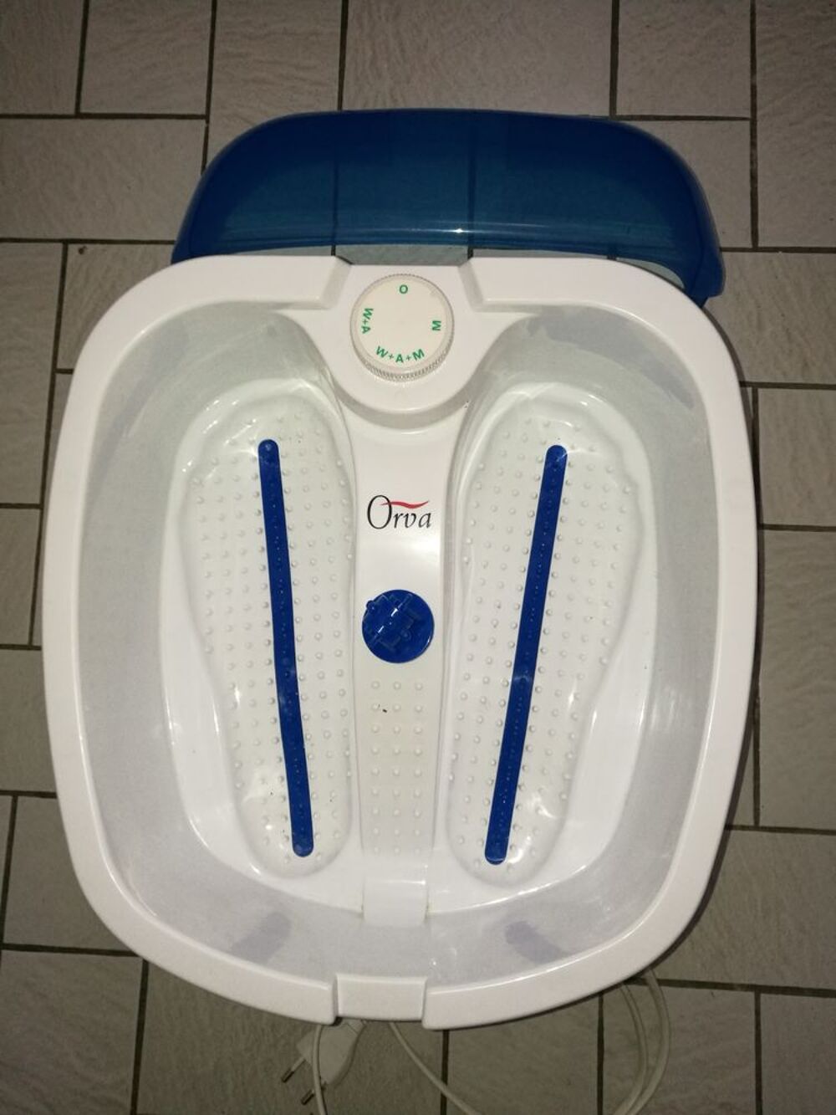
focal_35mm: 27
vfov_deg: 65.3
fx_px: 869
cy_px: 558
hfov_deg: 51.4
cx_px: 418
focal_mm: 4.5
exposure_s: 1/33.3
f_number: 2.2
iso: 250
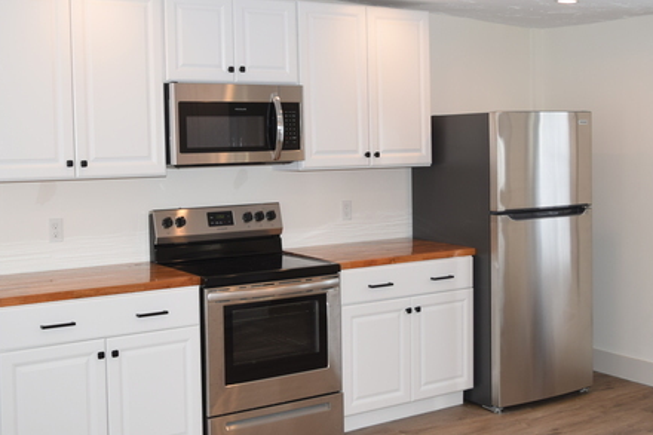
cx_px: 303
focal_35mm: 46
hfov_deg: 42.7
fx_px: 834
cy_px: 180
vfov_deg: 29.2
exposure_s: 1/60
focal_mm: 18
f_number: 3.5
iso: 100
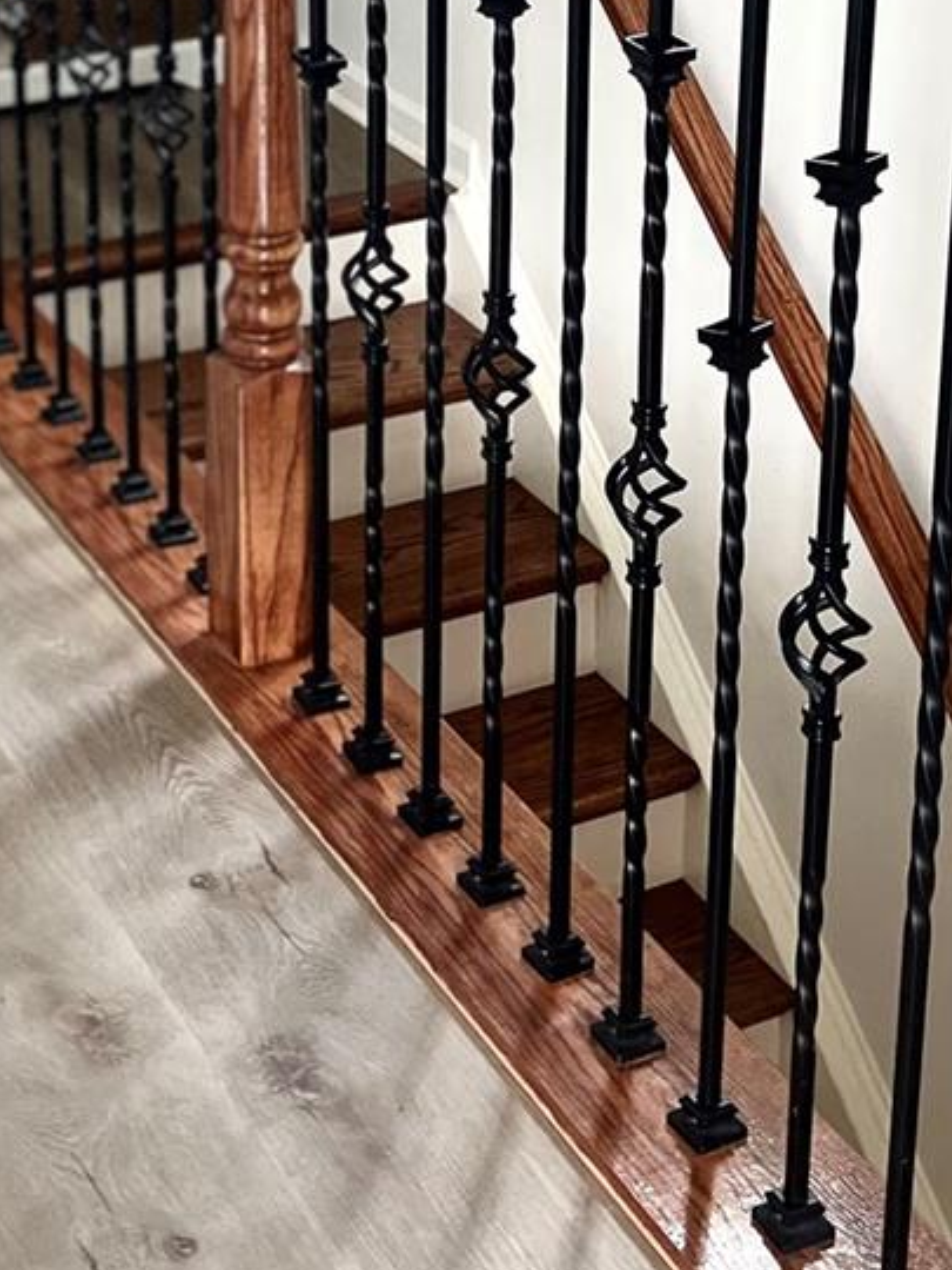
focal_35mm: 74
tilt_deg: -19.8
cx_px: 428
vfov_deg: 25.4
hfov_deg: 19.9
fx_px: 2714
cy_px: 82
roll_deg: -0.5
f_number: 1.5
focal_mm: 5.7
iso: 400
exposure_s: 1/60
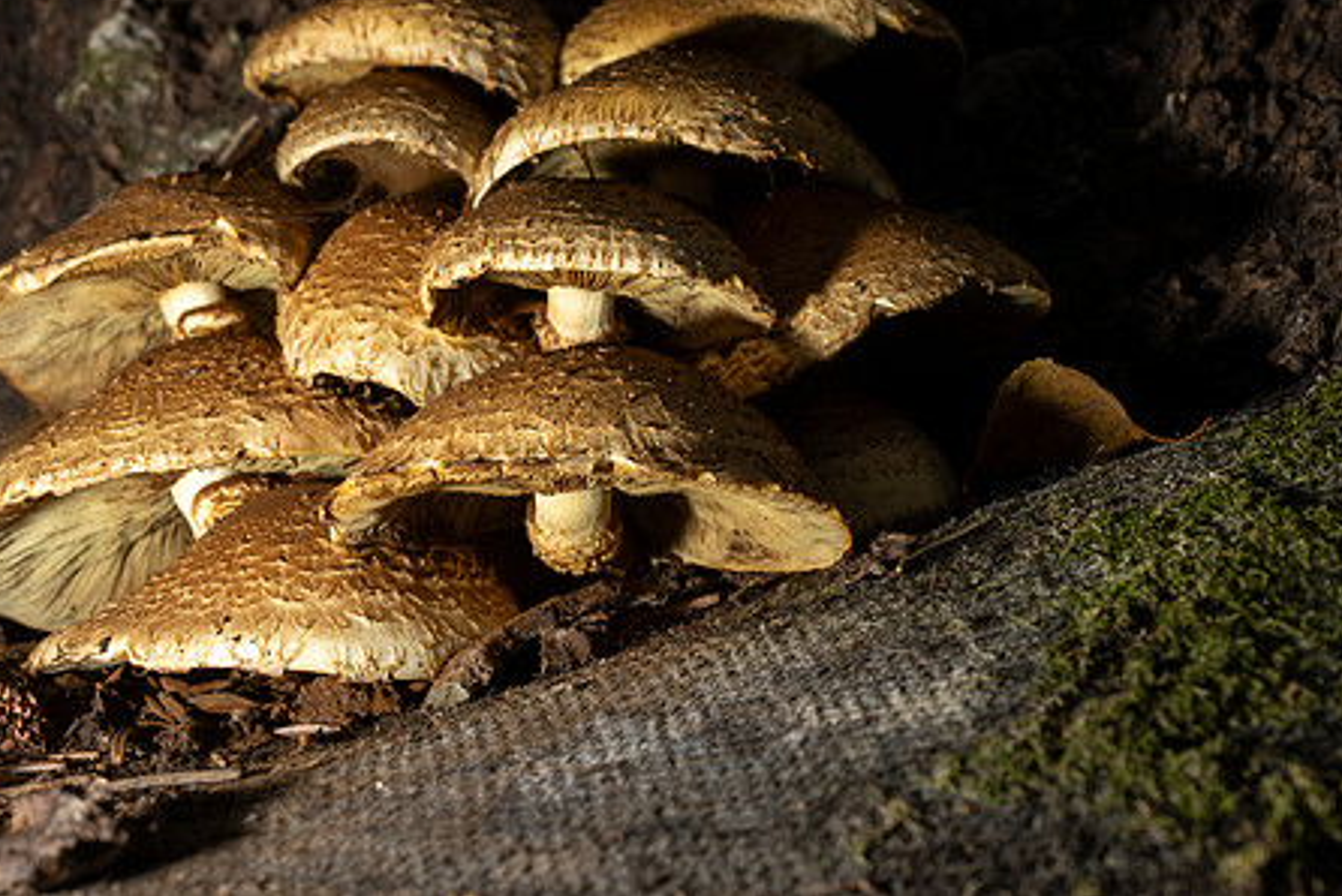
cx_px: 536
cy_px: 317
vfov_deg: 17.5
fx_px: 2909
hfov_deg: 25.9
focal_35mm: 78
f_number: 11
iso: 100
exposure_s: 1/200
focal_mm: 60
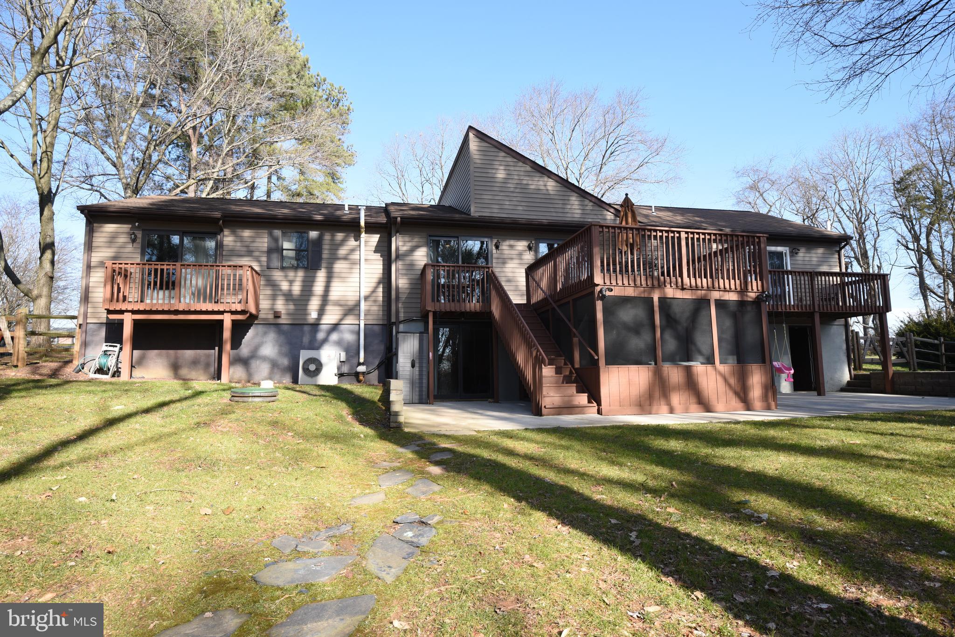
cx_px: 478
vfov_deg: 62.0
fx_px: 531
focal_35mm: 20
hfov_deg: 84.0
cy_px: 318
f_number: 9
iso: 400
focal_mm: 20
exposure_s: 1/200
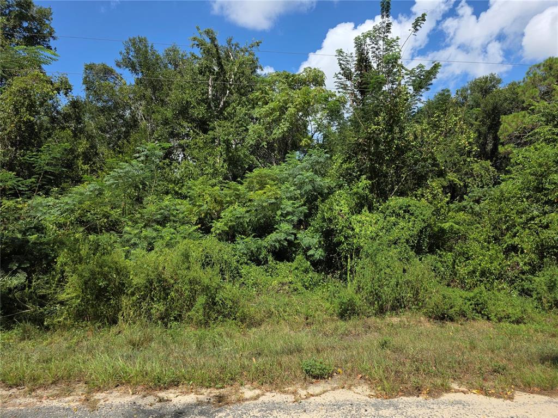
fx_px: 371
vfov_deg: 58.9
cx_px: 279
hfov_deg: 73.9
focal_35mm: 23
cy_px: 209
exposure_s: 1/4889
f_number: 1.7
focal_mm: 6.3
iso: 80
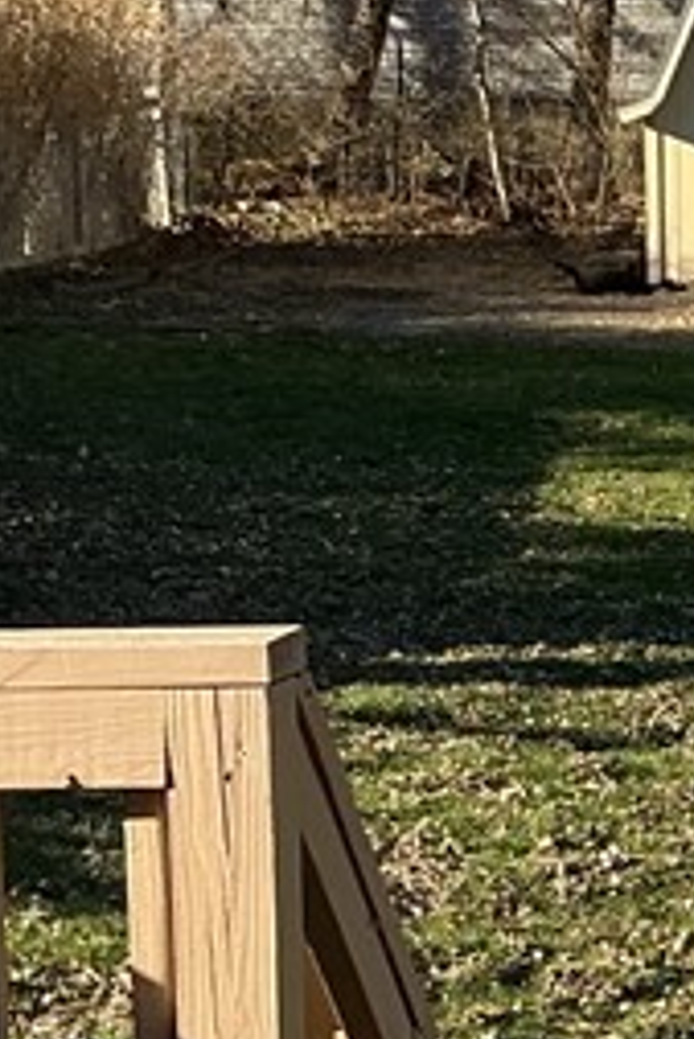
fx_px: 3523
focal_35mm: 122
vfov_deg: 16.8
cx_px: 1363
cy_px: 554
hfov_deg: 10.4
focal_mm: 3
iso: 25
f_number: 1.8
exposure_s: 1/620
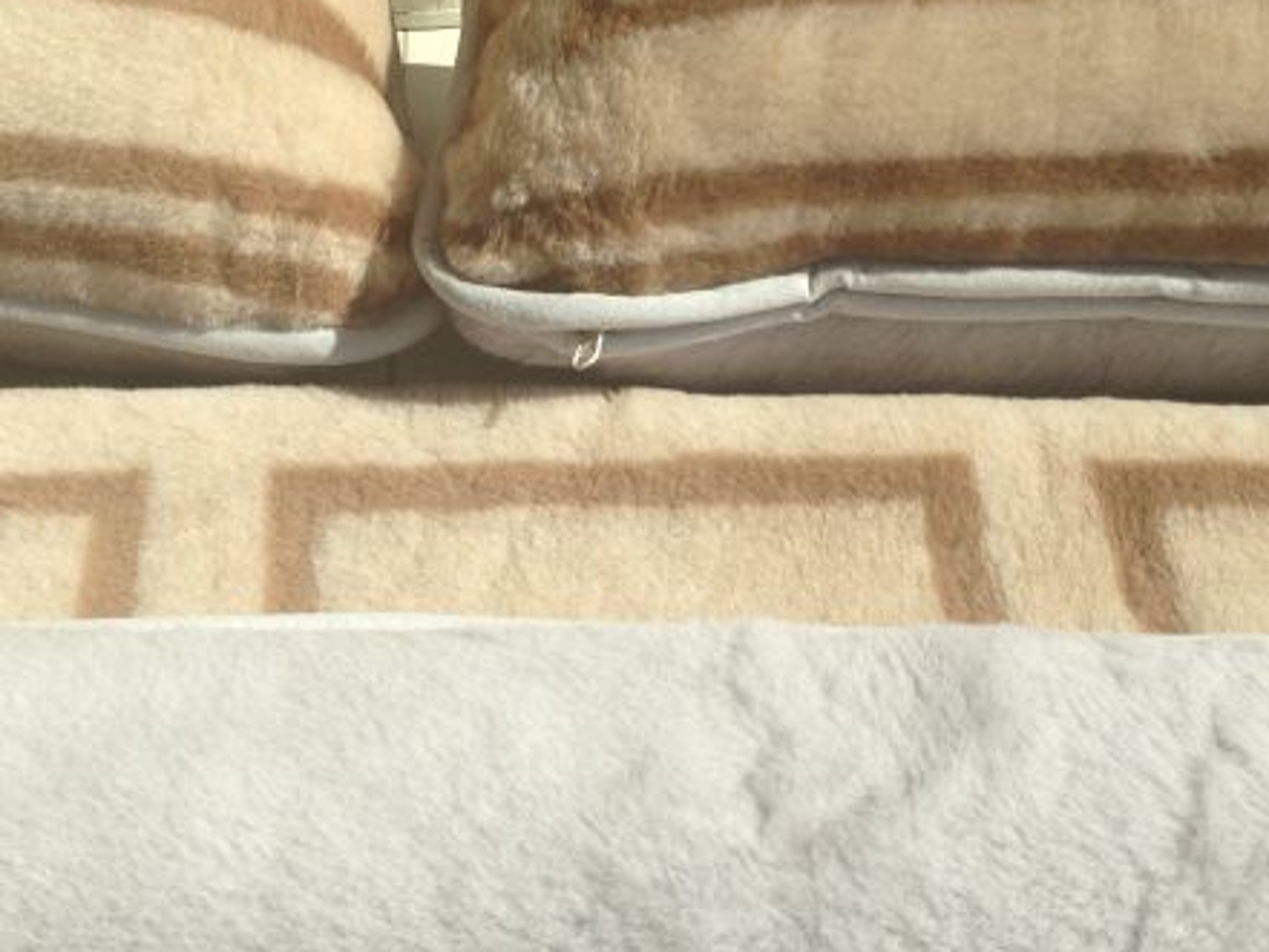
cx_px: 422
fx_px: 1943
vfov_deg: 27.4
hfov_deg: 35.8
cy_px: 339
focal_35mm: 53
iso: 50
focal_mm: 4.13
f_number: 2.4
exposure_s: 1/1808
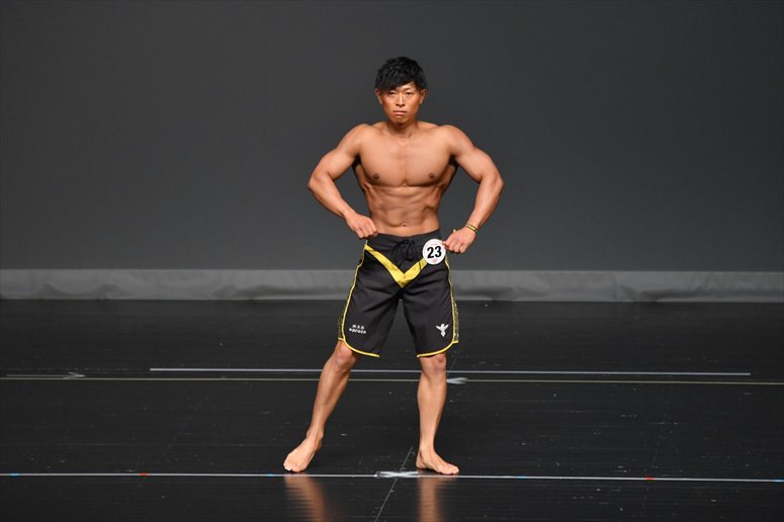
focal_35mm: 315
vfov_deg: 4.4
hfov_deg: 6.5
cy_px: 261
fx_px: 6857
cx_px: 392
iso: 2000
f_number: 5.6
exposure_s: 1/400
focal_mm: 210
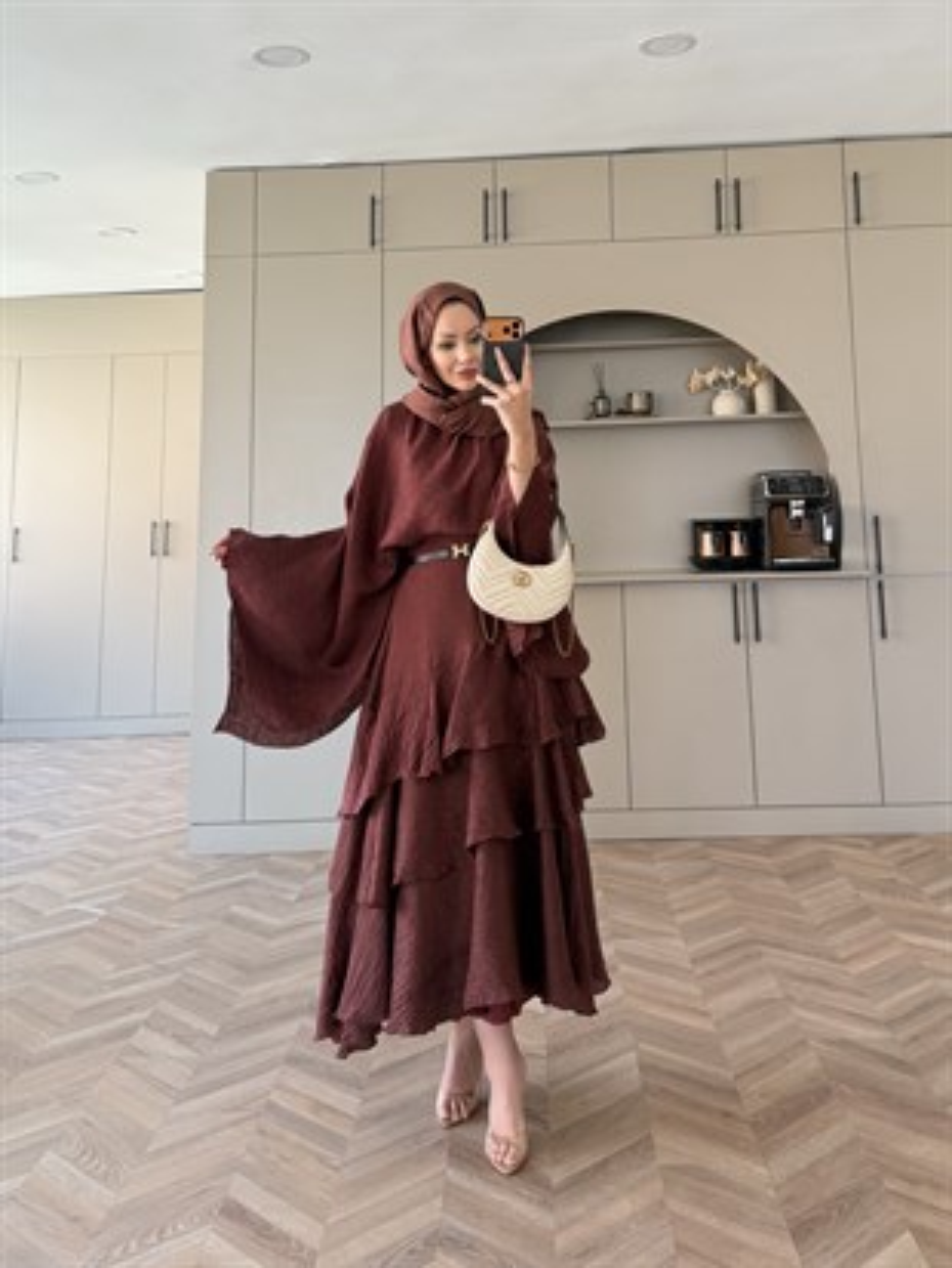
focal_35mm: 24
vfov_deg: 71.6
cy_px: 634
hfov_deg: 56.8
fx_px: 880
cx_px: 476
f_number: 1.78
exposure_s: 1/121
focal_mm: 6.76
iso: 125
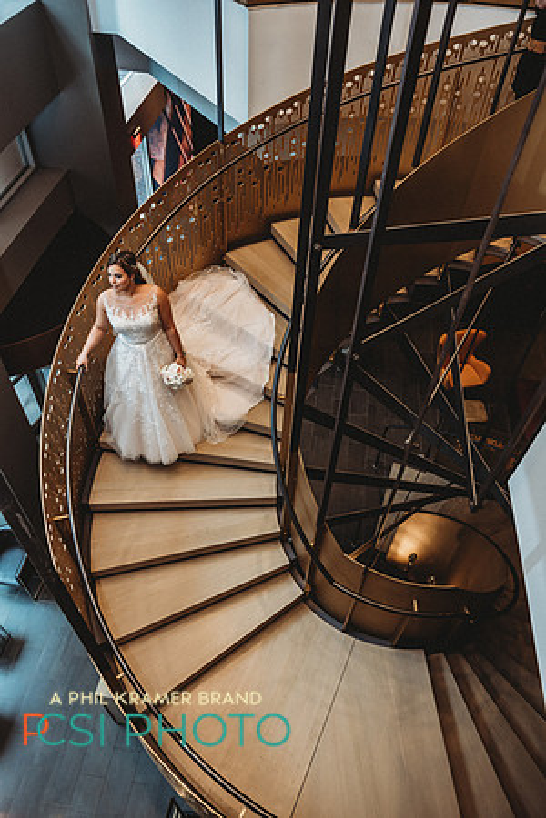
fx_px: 591
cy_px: 409
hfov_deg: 49.6
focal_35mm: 26
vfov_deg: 69.4
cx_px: 273
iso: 640
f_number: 3.5
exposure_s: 1/200
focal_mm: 26
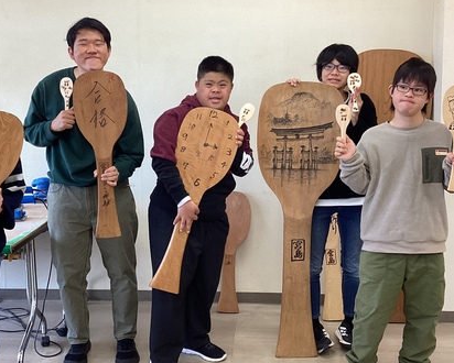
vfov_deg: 32.0
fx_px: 632
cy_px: 152
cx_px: 206
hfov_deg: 39.5
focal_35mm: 47
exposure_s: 1/50
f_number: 2.4
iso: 50
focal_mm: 3.3
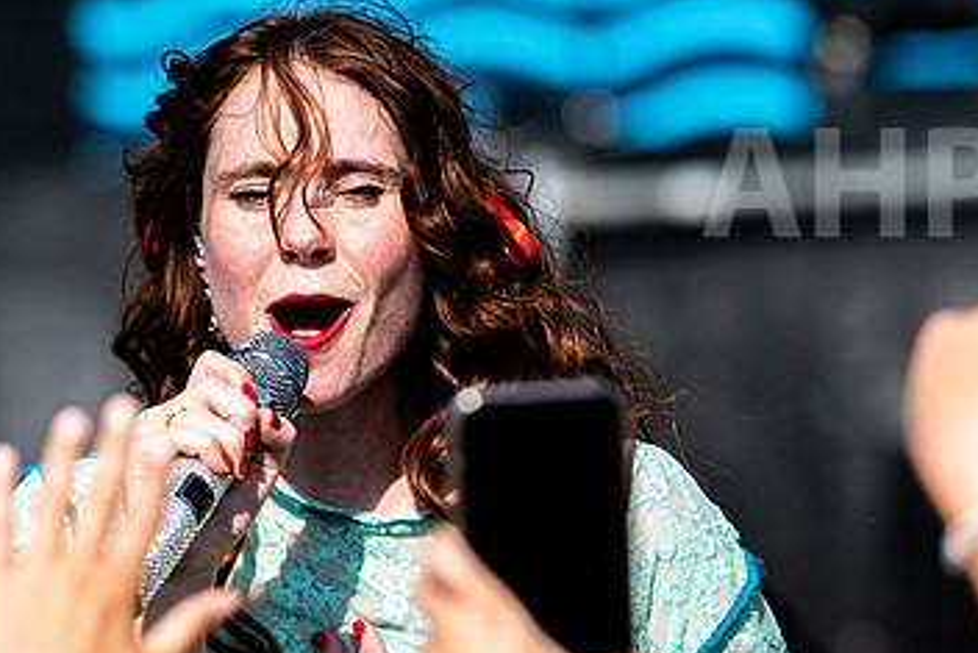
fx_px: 11686
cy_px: 349
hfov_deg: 4.8
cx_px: 257
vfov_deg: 3.2
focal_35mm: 430
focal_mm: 200
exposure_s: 1/5000
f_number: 4
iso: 200
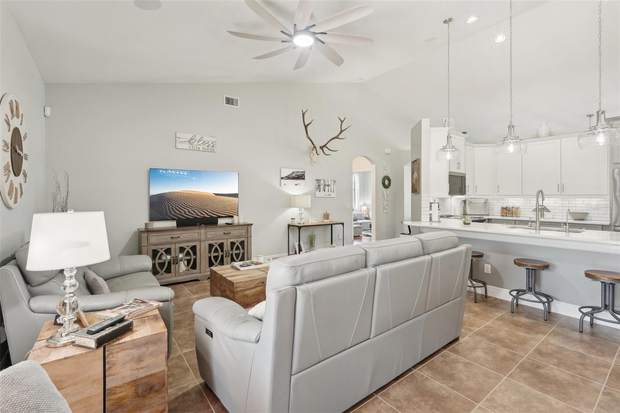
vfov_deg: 73.7
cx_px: 310
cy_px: 206
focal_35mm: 16
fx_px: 275
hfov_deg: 96.7
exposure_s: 1/10
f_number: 8
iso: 400
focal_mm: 16
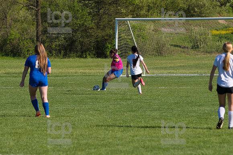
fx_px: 1940
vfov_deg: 4.6
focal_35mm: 300
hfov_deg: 6.9
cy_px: 78
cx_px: 116
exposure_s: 1/1600
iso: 250
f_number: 5.6
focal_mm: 200
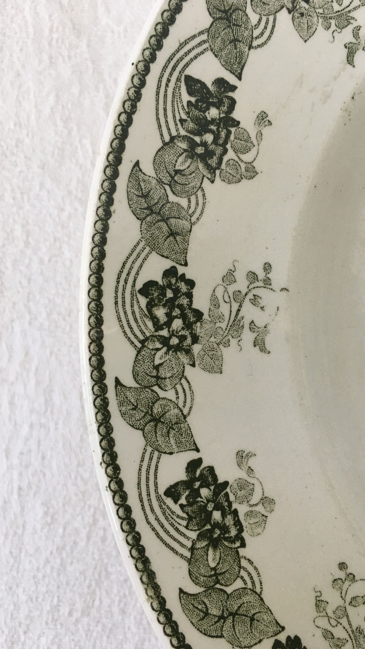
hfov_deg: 36.4
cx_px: 233
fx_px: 551
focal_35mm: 32
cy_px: 326
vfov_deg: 61.0
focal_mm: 4.15
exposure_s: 1/33
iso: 50
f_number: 2.2
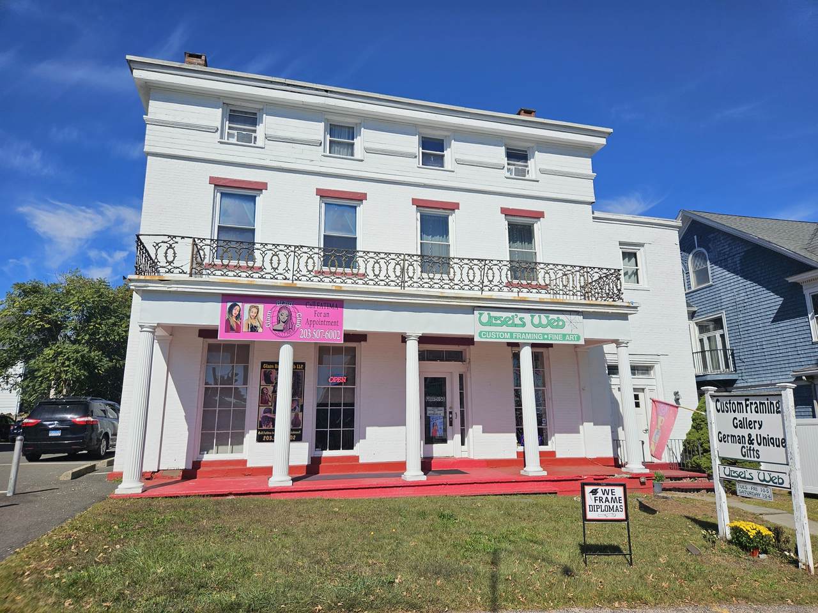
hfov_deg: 73.9
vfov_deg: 58.9
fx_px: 544
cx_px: 409
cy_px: 306
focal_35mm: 23
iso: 25
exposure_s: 1/4420
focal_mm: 5.4
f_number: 1.8
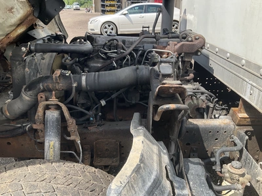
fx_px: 219
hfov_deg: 61.7
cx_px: 131
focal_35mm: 29
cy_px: 98
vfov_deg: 48.2
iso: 25
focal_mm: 3
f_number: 1.8
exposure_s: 1/739
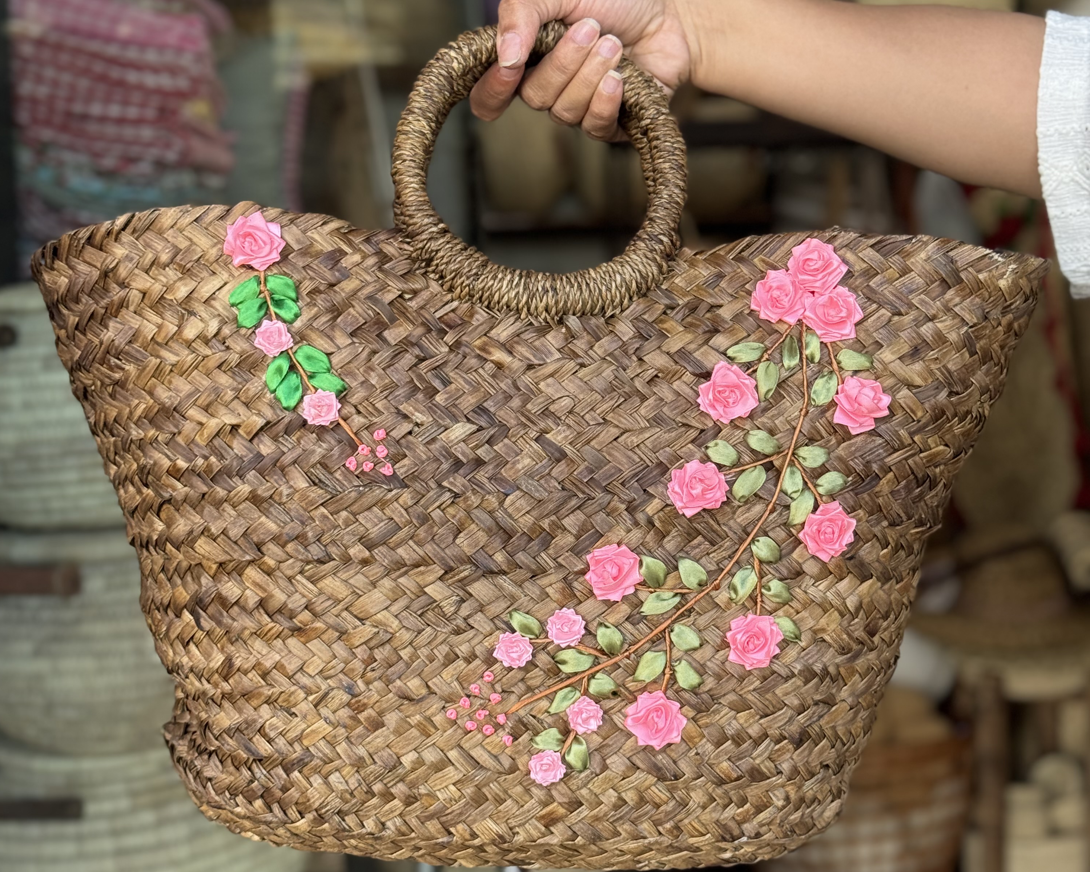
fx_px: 2032
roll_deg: +1.1
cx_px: 541
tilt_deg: -7.7
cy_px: 500
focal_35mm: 63
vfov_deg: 24.2
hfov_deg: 30.0
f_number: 1.78
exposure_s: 1/425
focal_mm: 6.76
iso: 64
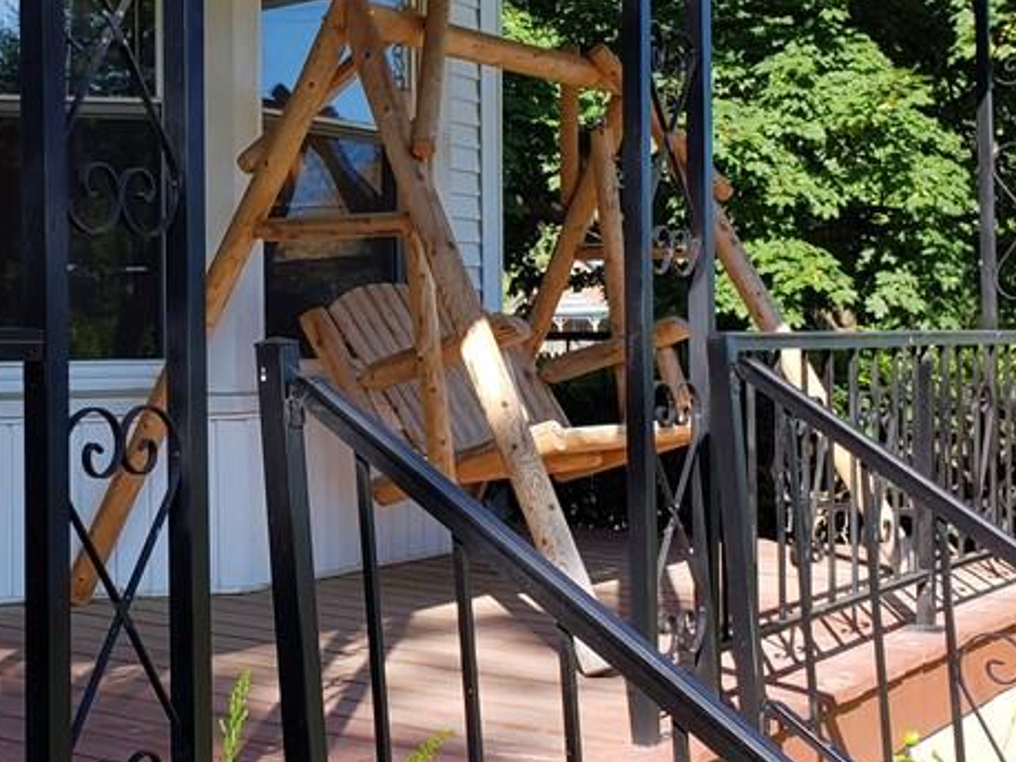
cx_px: 144
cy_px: 277
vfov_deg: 25.1
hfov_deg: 32.0
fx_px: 1702
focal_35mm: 58
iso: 50
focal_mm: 4.3
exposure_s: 1/464
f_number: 2.4
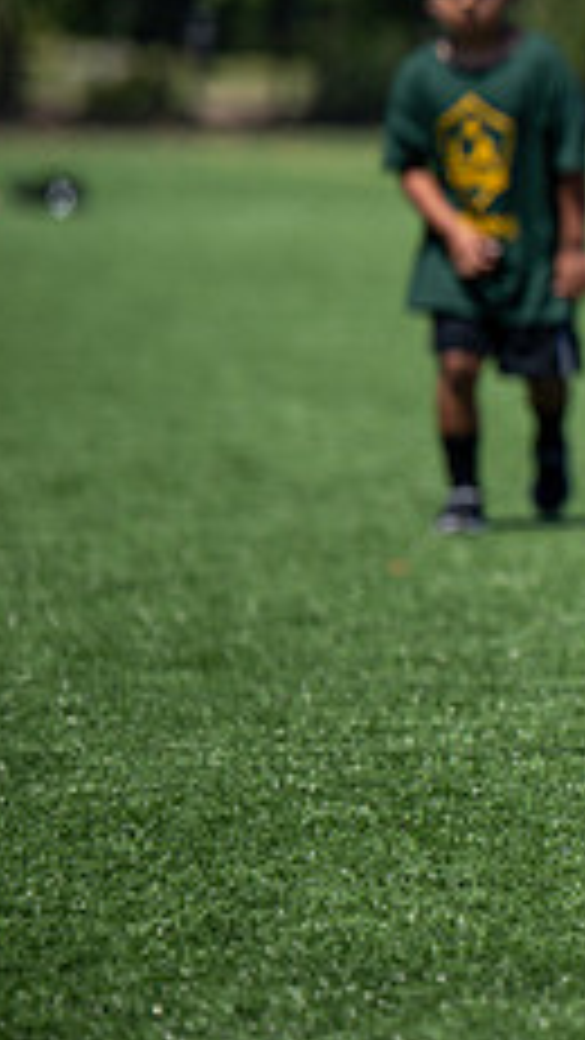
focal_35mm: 355
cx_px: 1166
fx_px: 9786
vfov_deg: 6.1
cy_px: 232
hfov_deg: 3.4
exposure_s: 1/2500
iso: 140
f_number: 2.8
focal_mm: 135
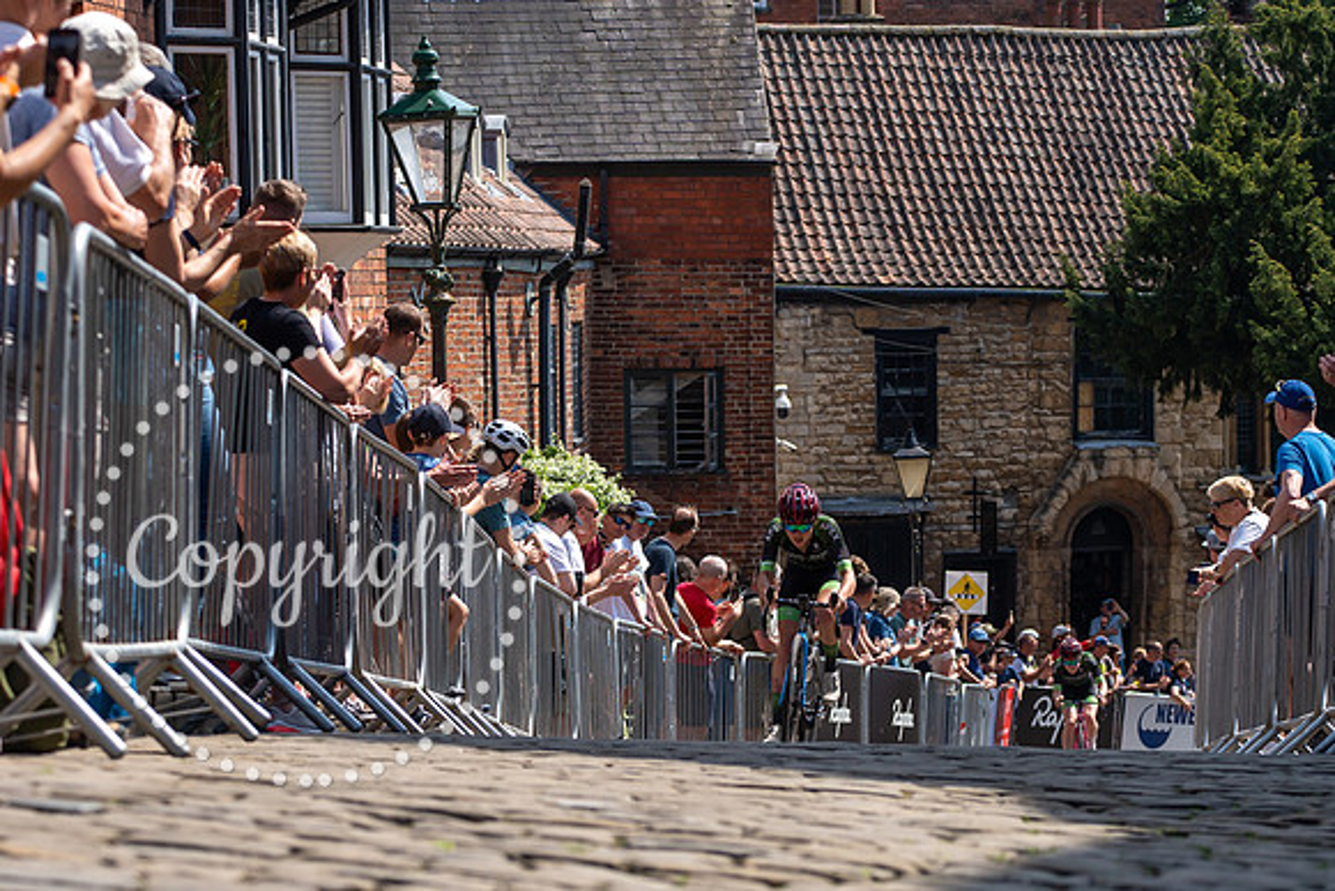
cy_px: 687
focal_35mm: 127
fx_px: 4724
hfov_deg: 16.1
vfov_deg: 10.7
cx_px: 787
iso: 160
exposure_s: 1/2500
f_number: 3.5
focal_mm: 69
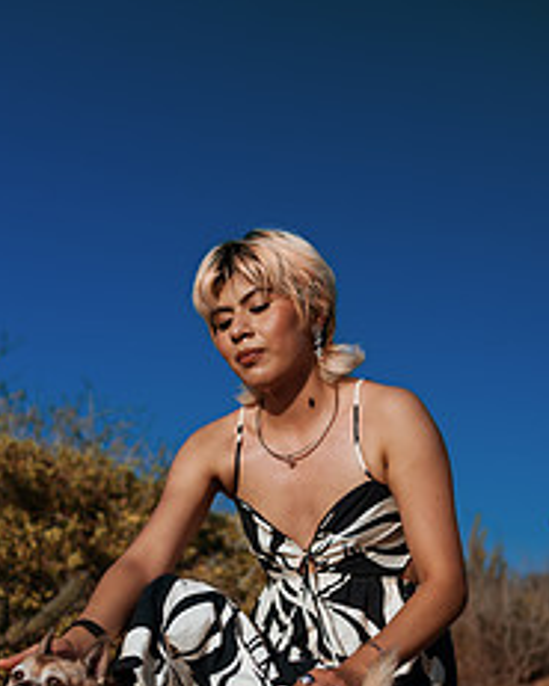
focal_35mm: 64
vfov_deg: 29.4
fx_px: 1299
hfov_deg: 23.9
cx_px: 264
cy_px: 440
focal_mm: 35
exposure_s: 1/5000
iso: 100
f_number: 2.5
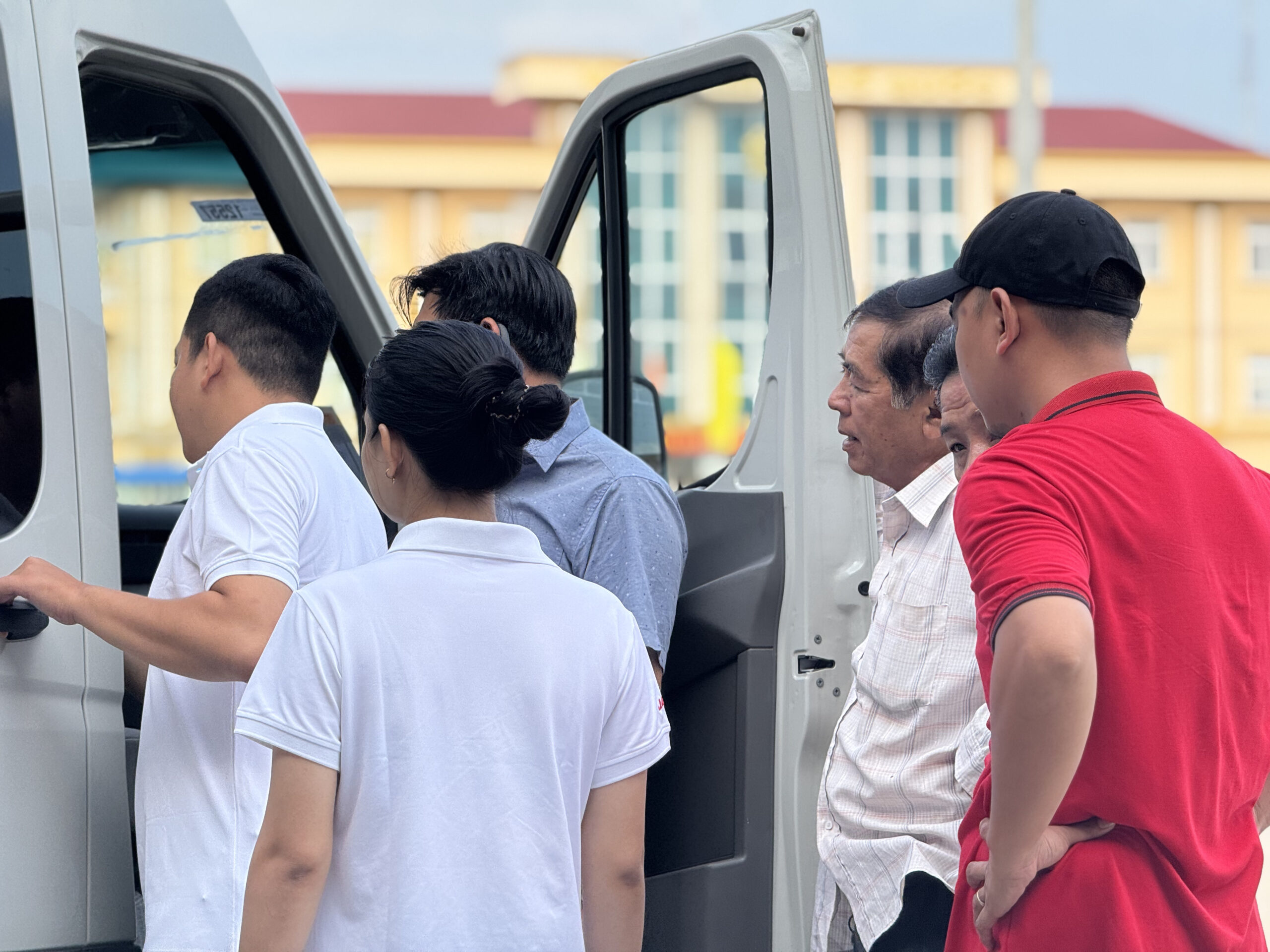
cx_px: 635
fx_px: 4403
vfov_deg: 12.3
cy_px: 476
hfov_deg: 16.4
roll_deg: +0.1
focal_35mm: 120
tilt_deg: +0.6
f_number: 2.8
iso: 50
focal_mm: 15.66
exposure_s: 1/518
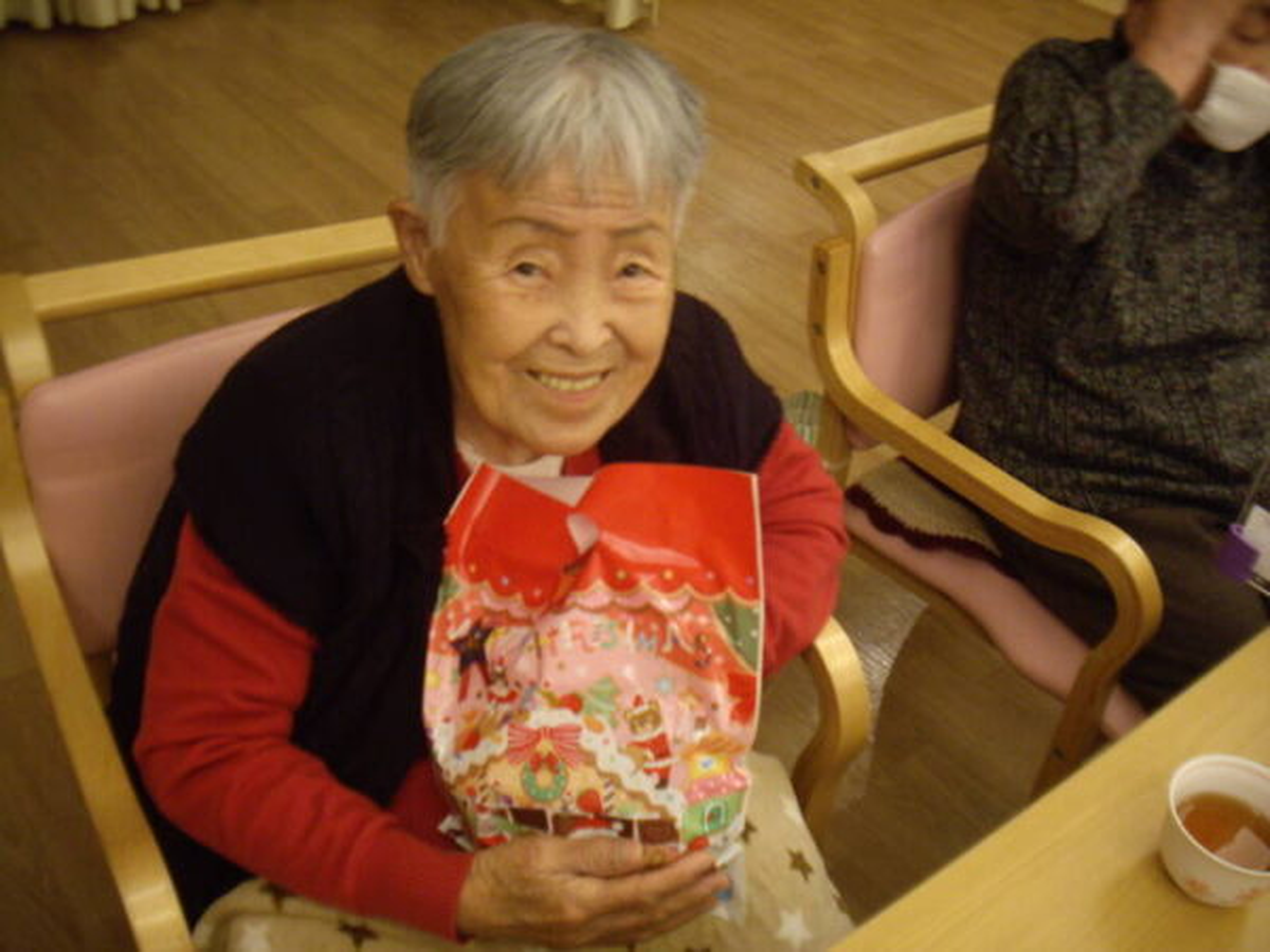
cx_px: 635
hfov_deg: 49.0
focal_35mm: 38
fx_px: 1394
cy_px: 476
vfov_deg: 37.7
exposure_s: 1/30
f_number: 2.8
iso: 400
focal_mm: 7.9
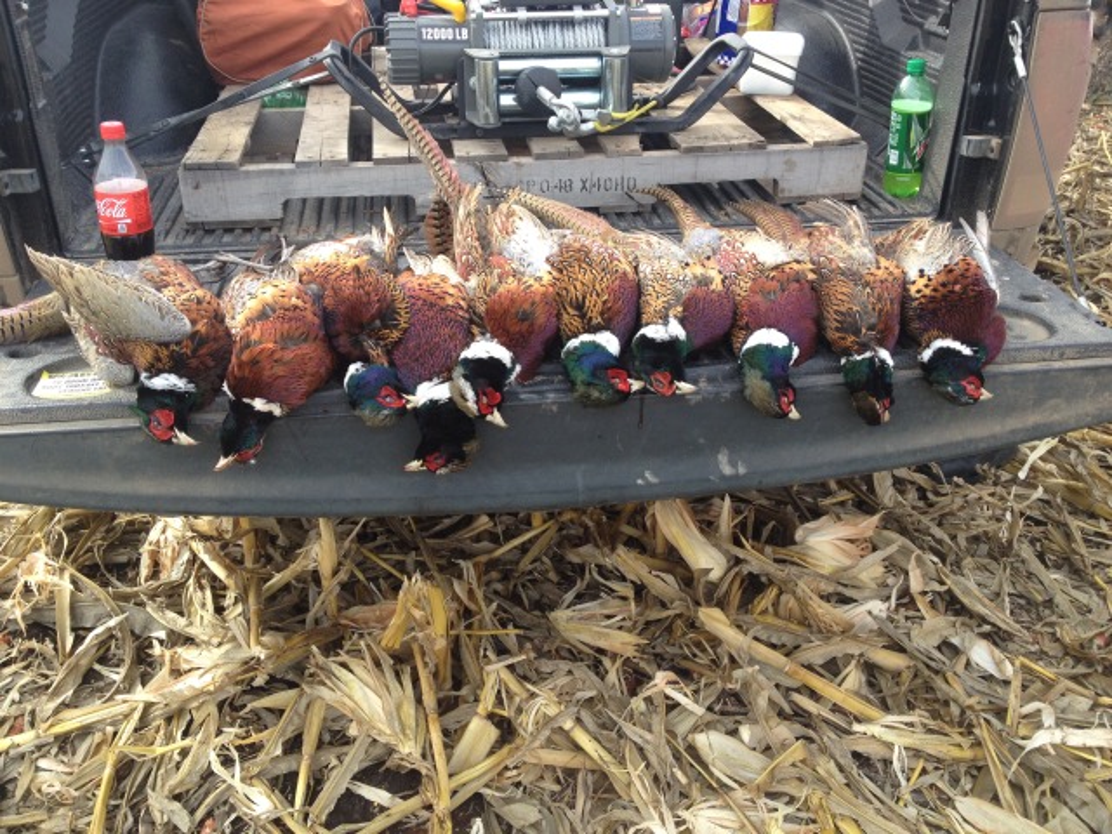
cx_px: 556
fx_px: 1124
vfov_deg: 40.7
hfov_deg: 52.6
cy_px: 417
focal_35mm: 35
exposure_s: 1/258
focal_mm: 4.28
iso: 50
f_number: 2.4
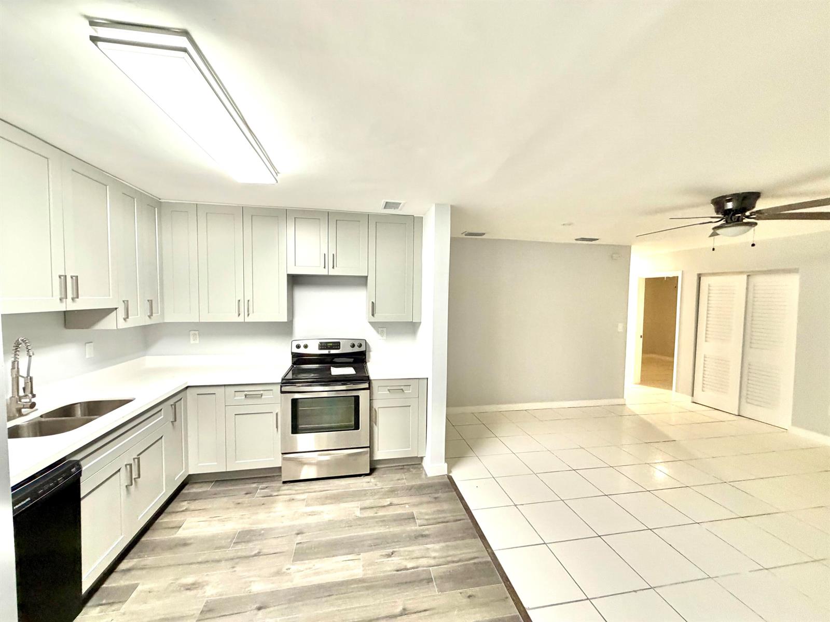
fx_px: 336
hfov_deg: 102.1
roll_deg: -1.4
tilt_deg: -0.9
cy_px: 311
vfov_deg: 85.7
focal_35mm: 14
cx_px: 415
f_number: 2.2
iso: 320
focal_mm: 2.22
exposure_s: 1/60
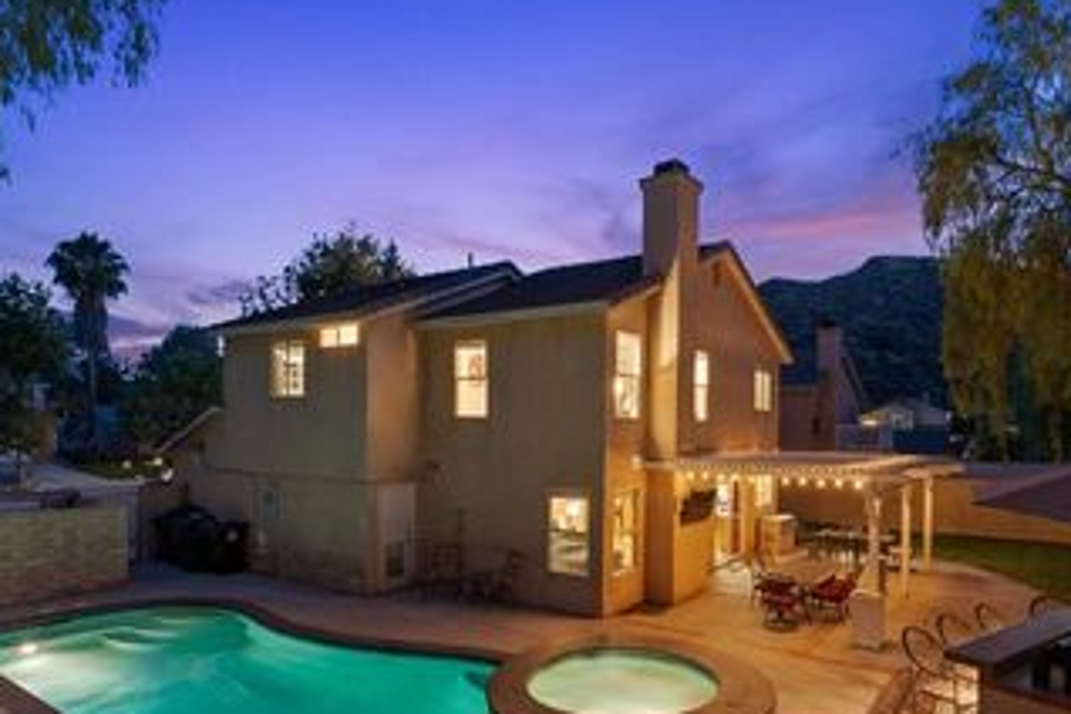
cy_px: 433
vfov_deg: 56.7
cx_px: 599
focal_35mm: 22
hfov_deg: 78.3
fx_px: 654
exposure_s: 25
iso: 100
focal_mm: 14
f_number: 9
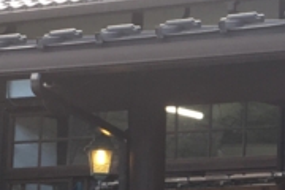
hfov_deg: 11.3
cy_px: 173
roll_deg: +0.6
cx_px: 462
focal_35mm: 172
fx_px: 1362
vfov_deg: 8.0
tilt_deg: +4.9
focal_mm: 4.15
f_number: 2.2
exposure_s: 1/120
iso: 32
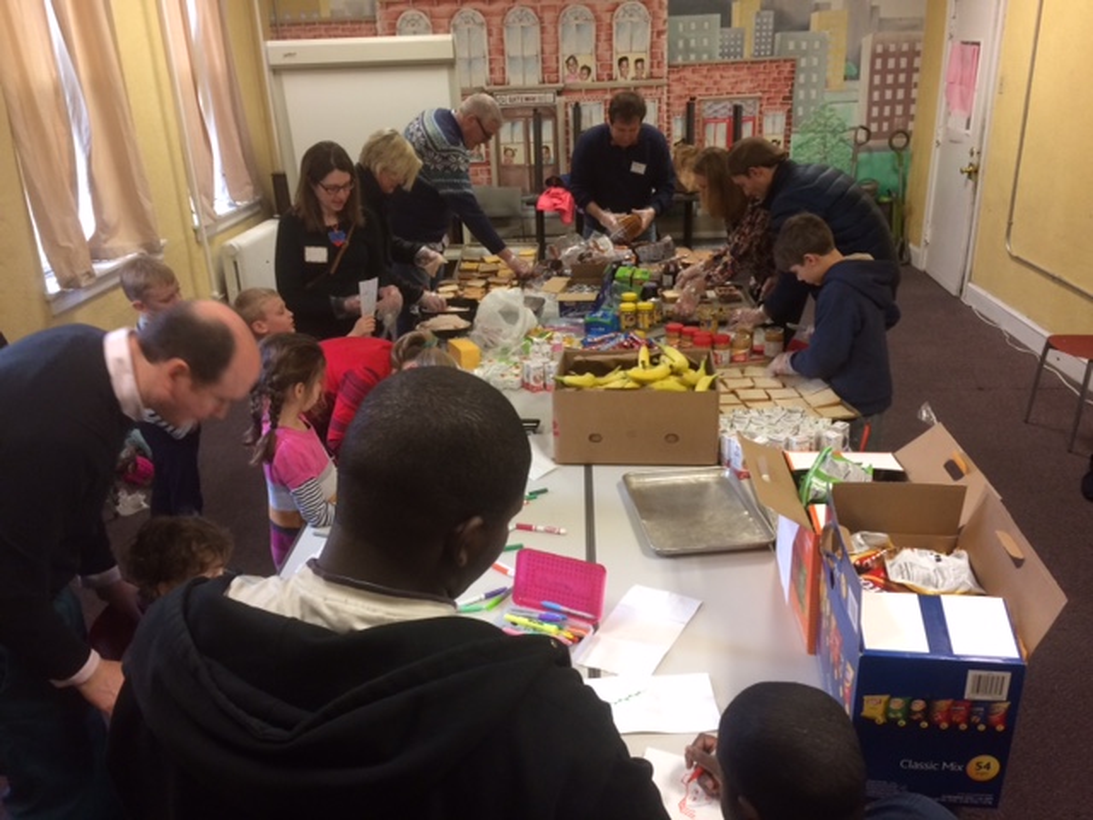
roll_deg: +2.5
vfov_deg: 48.2
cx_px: 546
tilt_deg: -22.4
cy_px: 410
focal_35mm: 29
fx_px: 916
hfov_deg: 61.7
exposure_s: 1/30
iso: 125
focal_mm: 4.15
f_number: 2.2
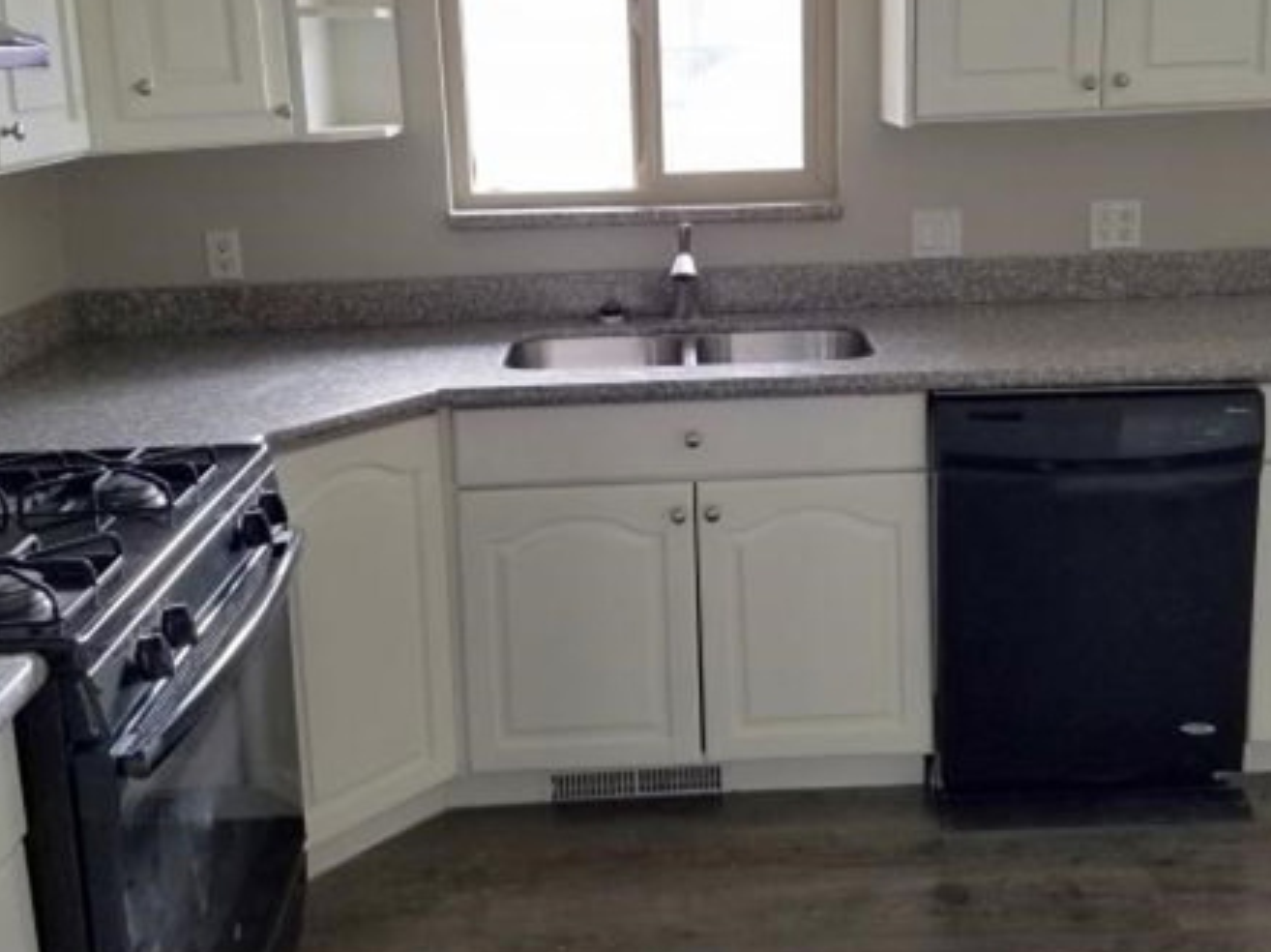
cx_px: 731
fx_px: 1394
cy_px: 296
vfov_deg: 37.2
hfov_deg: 48.8
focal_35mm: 38
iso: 64
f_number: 1.7
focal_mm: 4.2
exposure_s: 1/60
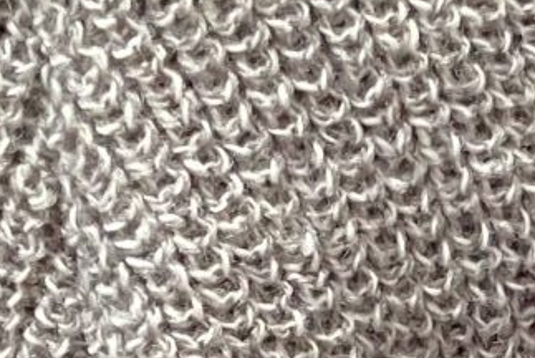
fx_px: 3183
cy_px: 961
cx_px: 601
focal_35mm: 214
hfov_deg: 9.5
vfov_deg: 6.1
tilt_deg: -88.6
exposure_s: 1/60
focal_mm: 4.25
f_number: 1.8
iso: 200
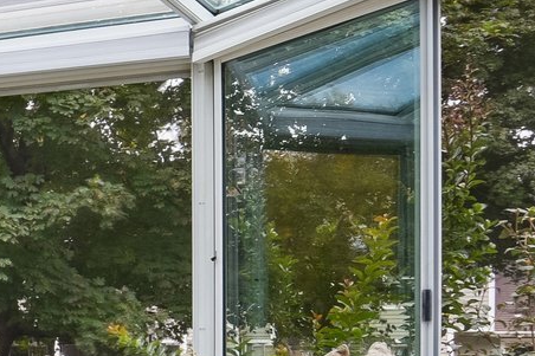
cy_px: 344
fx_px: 1144
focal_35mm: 77
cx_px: -290
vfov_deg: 17.4
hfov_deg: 21.6
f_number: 11
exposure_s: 1/100
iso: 400
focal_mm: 17
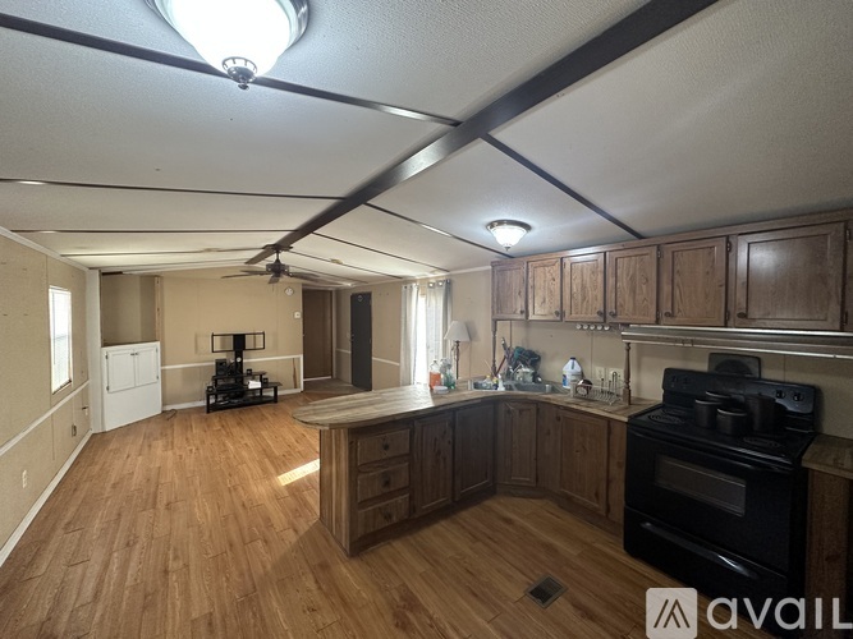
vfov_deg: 85.7
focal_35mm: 14
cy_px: 320
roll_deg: -0.1
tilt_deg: -1.6
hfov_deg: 102.1
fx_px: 345
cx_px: 426
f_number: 2.2
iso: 250
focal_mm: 2.22
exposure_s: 1/120
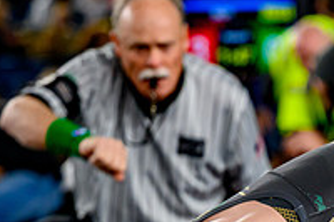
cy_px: 366
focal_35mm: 377
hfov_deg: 5.5
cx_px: 343
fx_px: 3495
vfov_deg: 3.6
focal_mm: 98
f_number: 2.8
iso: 1400
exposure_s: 1/800
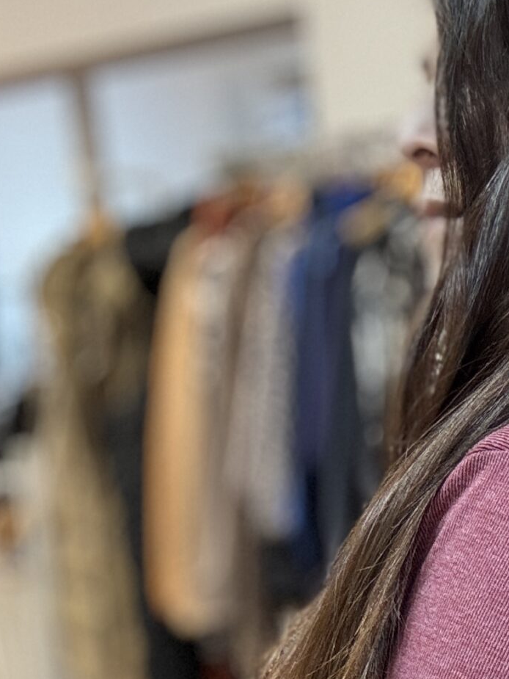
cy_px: 769
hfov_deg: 16.8
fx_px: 1627
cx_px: 660
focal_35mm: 83
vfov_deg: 22.1
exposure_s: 1/50
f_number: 1.9
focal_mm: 2.69
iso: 160
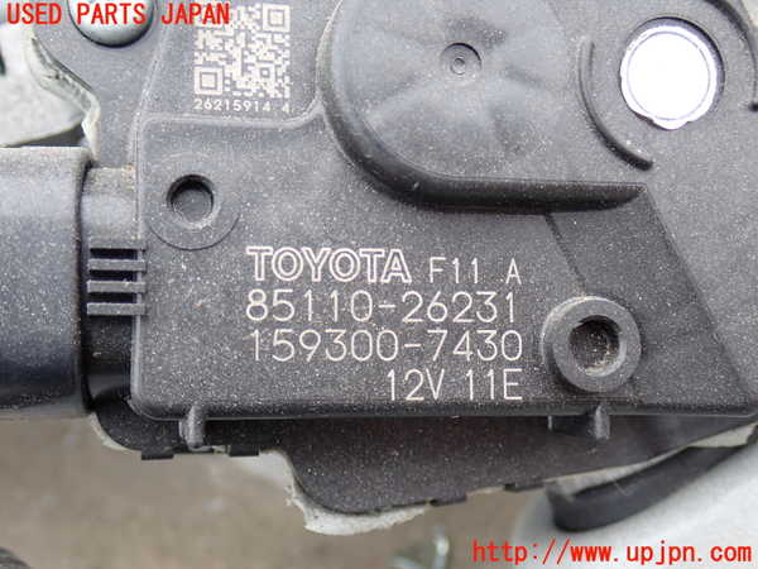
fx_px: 1029
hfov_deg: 40.4
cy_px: 284
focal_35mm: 47
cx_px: 379
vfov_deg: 30.9
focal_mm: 8.4
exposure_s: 1/100
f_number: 3.1
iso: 100
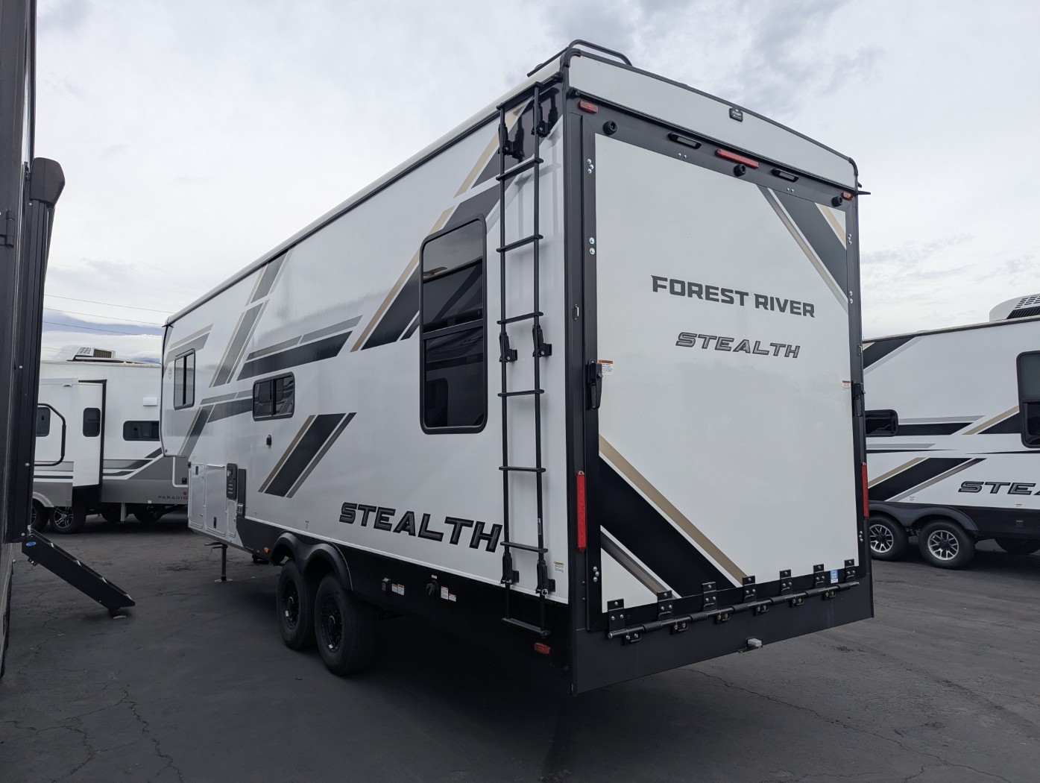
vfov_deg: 56.9
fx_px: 722
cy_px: 392
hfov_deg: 71.5
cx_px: 520
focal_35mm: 24
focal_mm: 6.81
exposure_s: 1/1618
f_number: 1.85
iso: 52
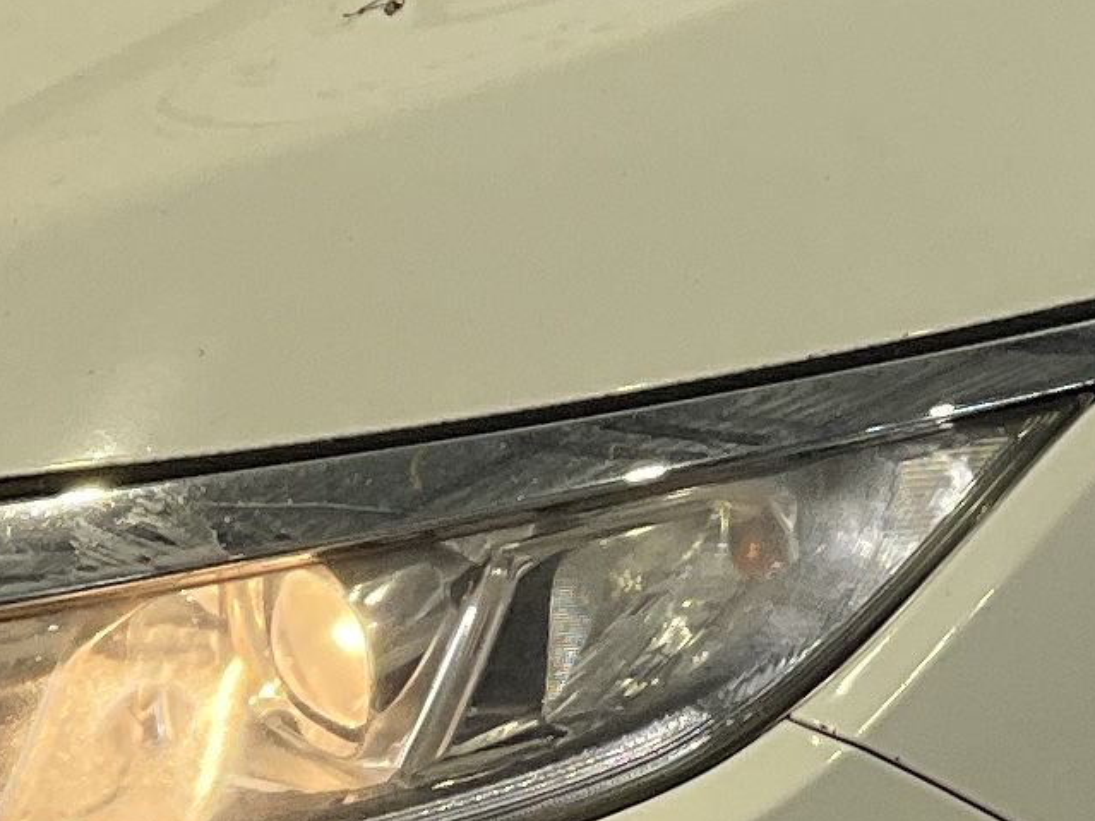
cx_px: 1419
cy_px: -144
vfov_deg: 8.0
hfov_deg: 10.6
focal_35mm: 183
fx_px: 5788
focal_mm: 3
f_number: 1.8
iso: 25
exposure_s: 1/120
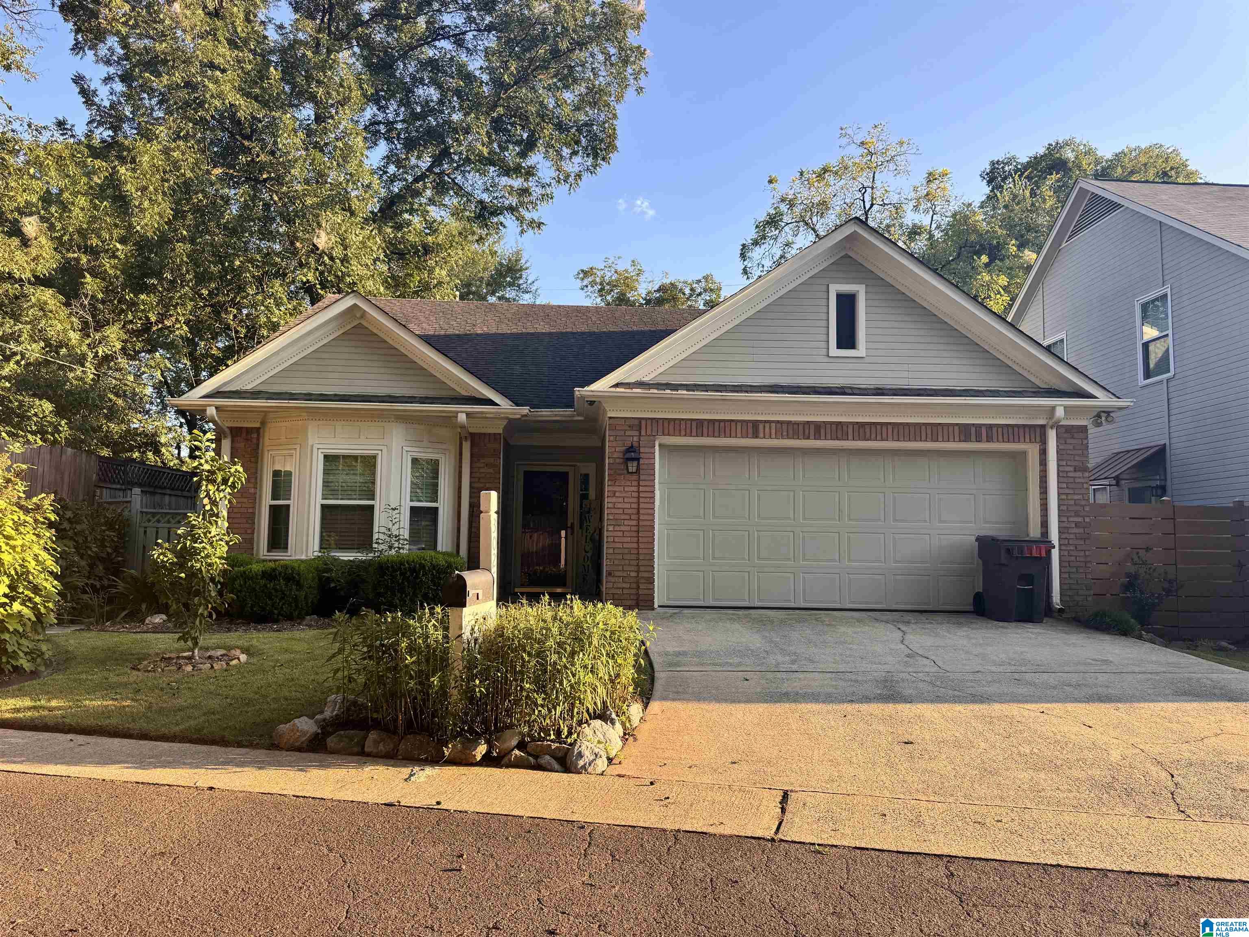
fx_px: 866
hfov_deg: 71.6
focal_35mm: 24
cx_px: 624
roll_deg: -1.3
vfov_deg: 56.8
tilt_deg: +4.7
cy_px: 468
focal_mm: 6.76
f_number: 1.78
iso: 80
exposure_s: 1/792
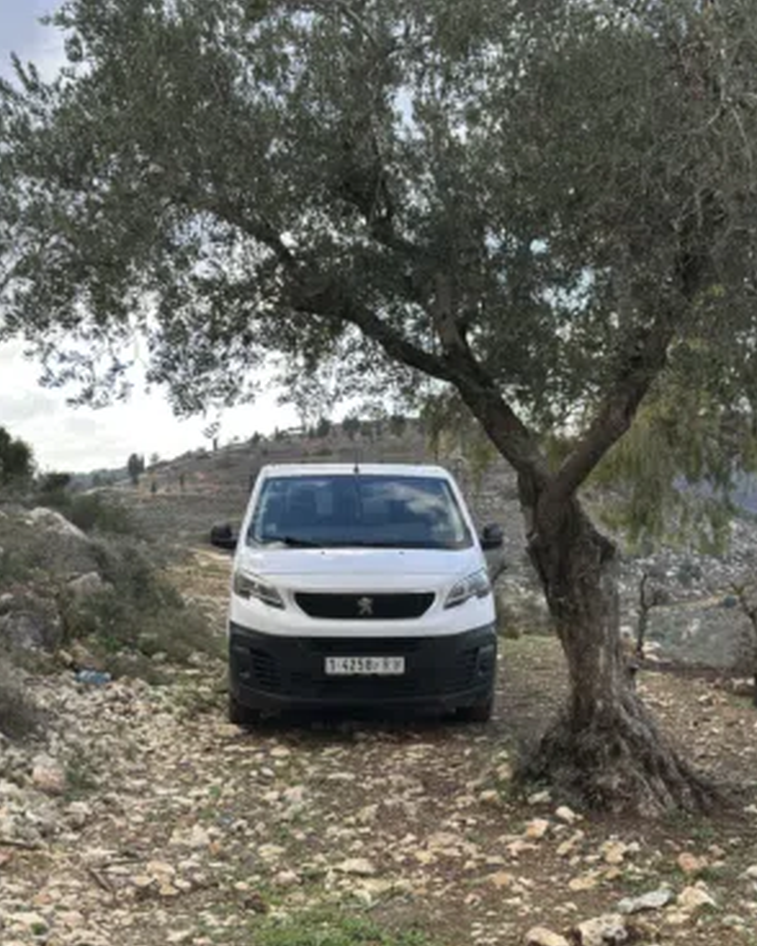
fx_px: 1427
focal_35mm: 51
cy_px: 513
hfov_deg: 29.7
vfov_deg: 36.6
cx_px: 378
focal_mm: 6.86
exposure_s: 1/729
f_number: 1.78
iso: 80
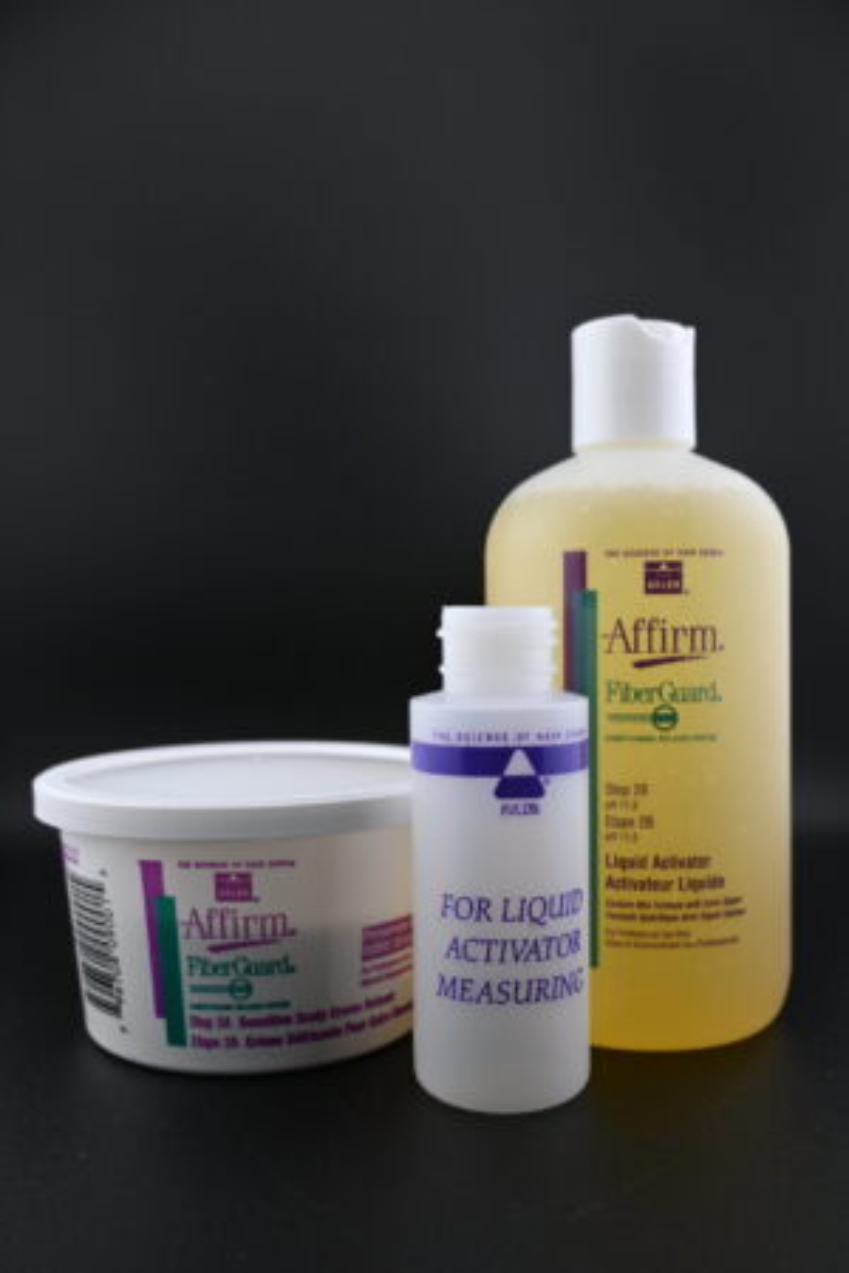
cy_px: 636
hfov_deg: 41.7
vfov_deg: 59.5
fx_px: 1114
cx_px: 424
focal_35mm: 32
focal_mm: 21
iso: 280
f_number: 4
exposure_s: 1/250
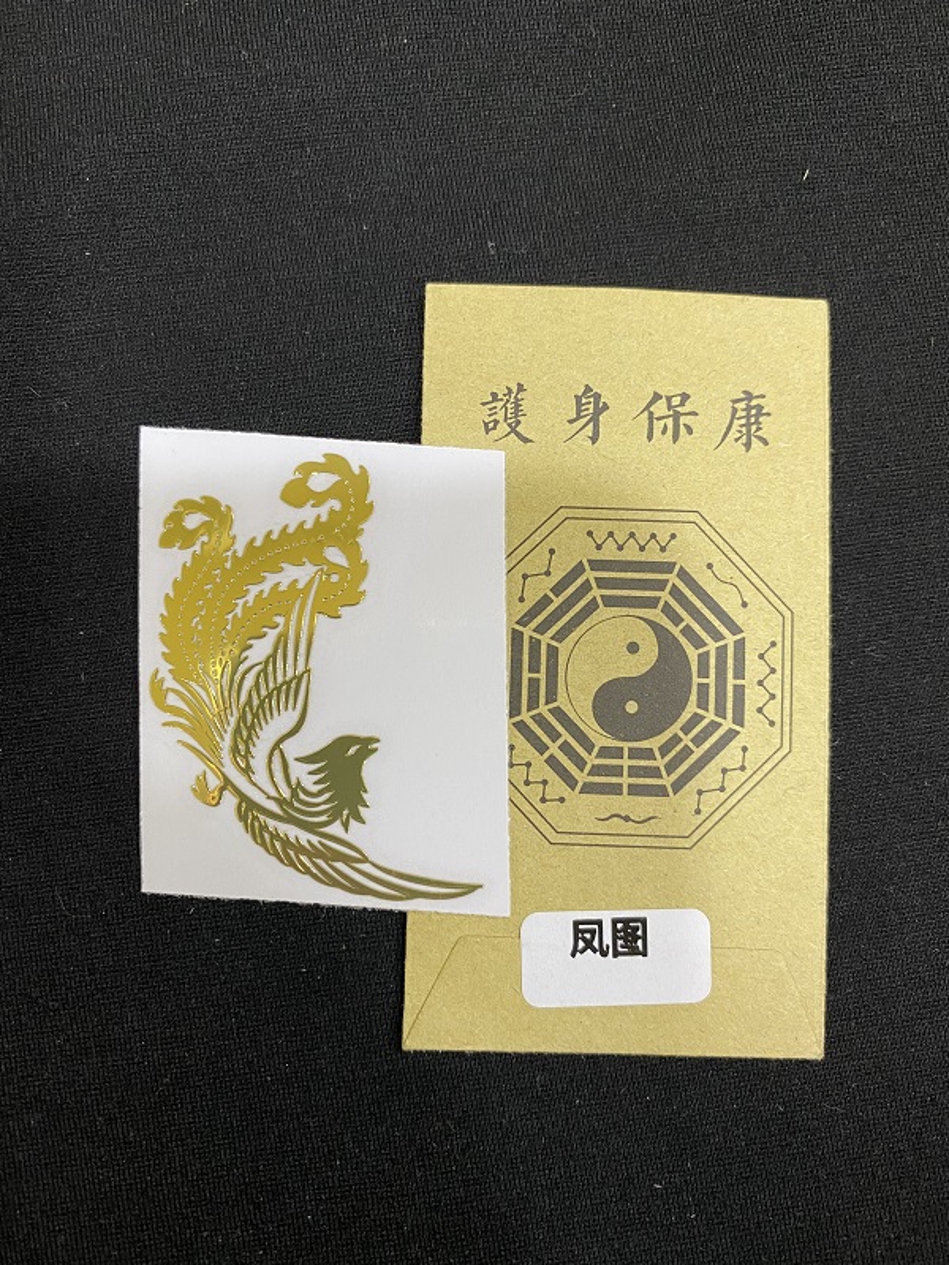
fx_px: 950
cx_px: 474
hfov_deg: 53.1
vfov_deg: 67.3
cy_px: 632
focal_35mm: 26
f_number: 1.8
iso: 160
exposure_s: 1/50
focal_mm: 4.25
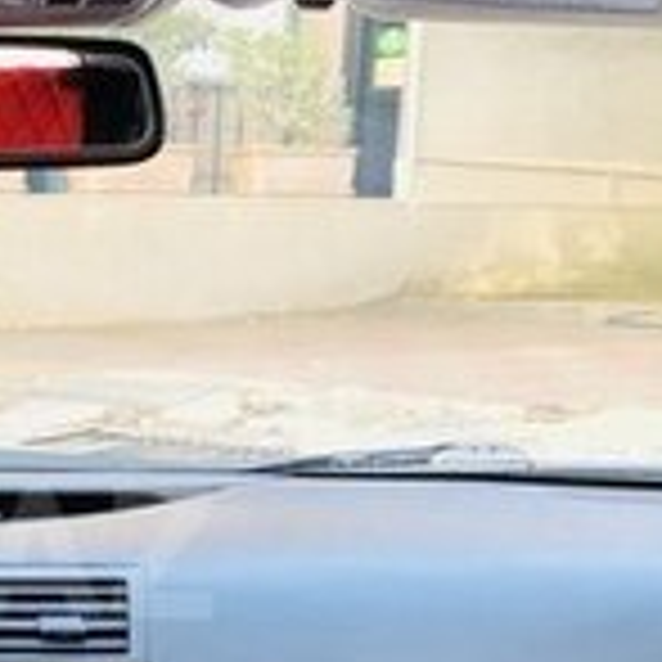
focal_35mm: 111
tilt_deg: -5.0
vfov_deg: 15.6
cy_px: 552
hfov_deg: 14.9
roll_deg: -2.4
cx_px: -248
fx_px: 2402
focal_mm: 4
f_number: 1.8
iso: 40
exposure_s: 1/25
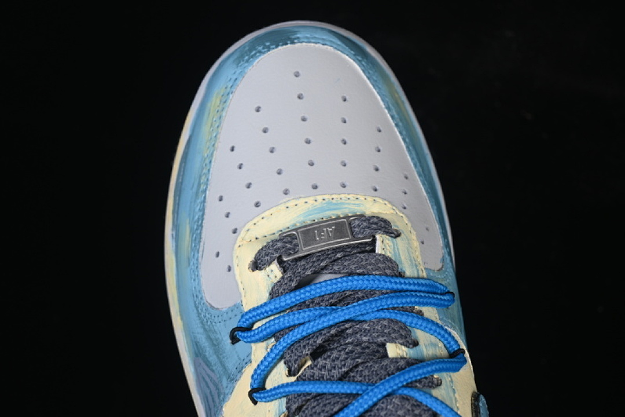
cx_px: 312
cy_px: 208
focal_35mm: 75
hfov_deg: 27.0
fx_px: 1302
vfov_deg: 18.2
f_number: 7.1
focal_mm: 50
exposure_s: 1/60
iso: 160
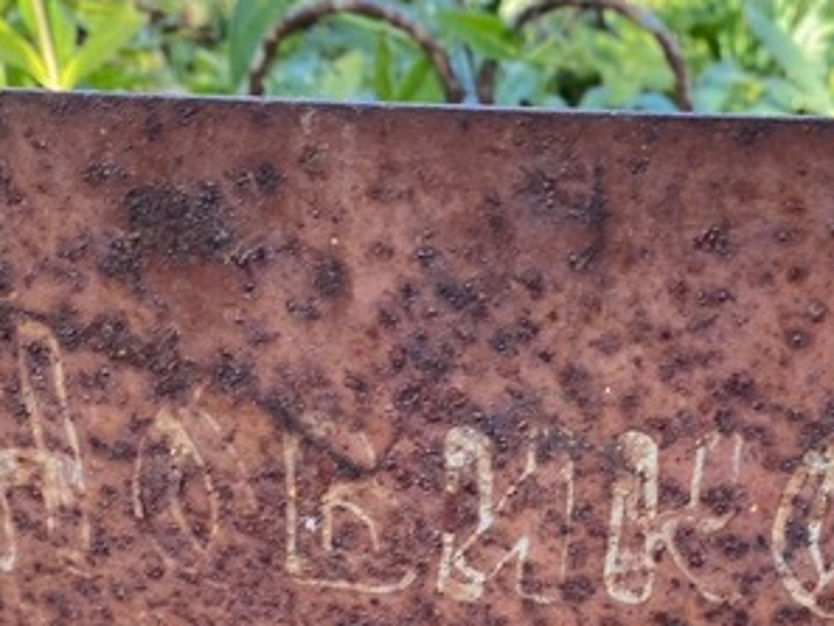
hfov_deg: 27.1
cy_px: 550
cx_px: 694
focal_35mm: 70
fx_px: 1687
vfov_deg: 20.6
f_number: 1.8
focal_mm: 4.25
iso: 32
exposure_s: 1/140
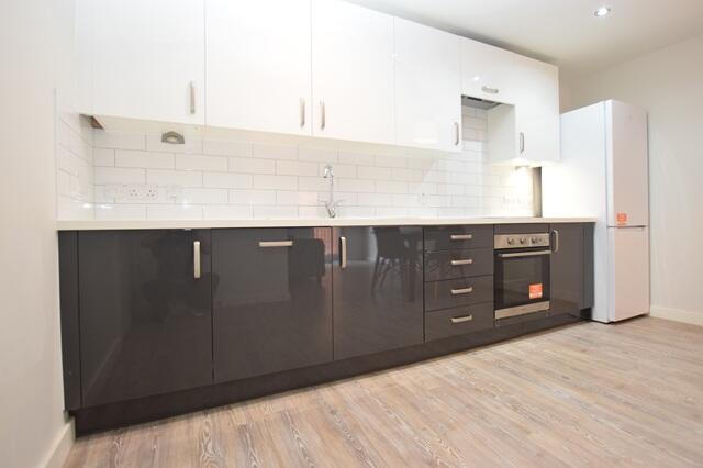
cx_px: 352
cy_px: 234
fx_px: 337
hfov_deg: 92.5
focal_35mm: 17
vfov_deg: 69.6
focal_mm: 11.5
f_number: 3.5
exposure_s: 1/60
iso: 1000
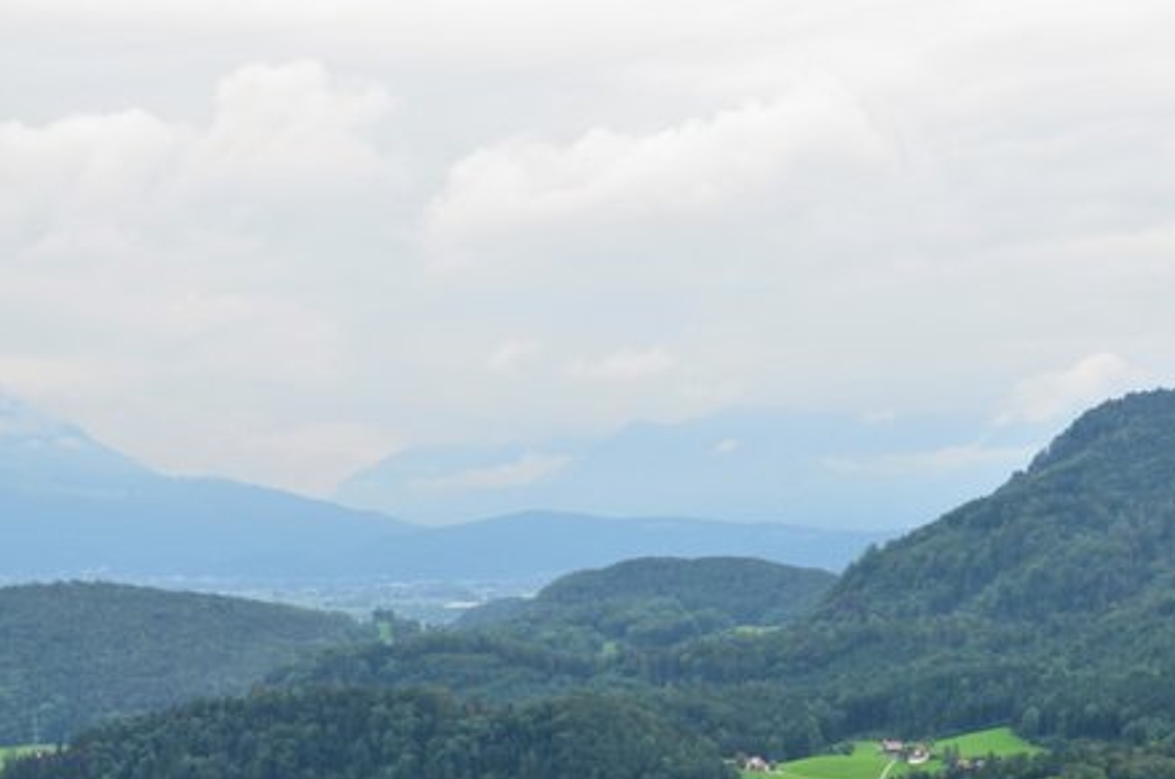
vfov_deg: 16.4
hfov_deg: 24.4
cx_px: 937
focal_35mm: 82
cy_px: 677
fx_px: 2671
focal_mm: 30
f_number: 8
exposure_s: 1/80
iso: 320
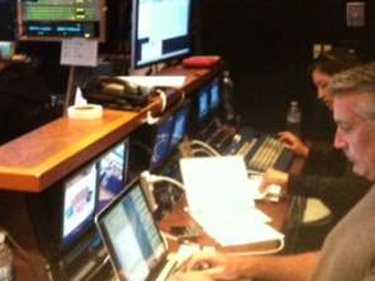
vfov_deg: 21.5
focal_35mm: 67
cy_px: 31
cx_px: 59
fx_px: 726
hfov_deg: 28.2
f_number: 2.8
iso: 1000
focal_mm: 3.85
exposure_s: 1/15
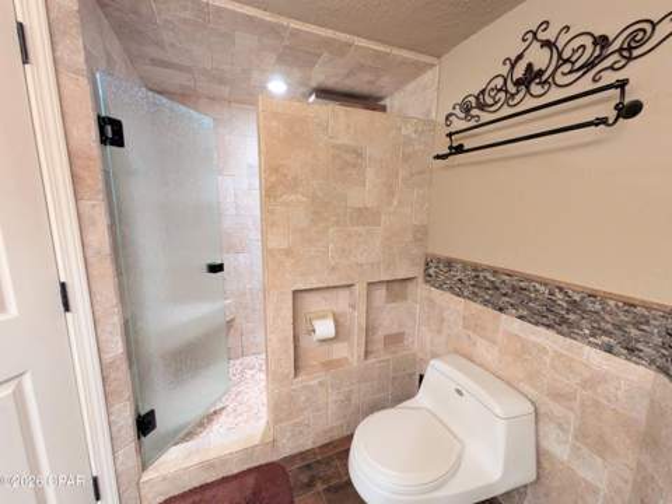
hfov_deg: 102.1
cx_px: 336
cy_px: 252
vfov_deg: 85.7
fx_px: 272
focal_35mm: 14
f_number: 2.2
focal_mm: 1.83
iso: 315
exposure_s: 1/24
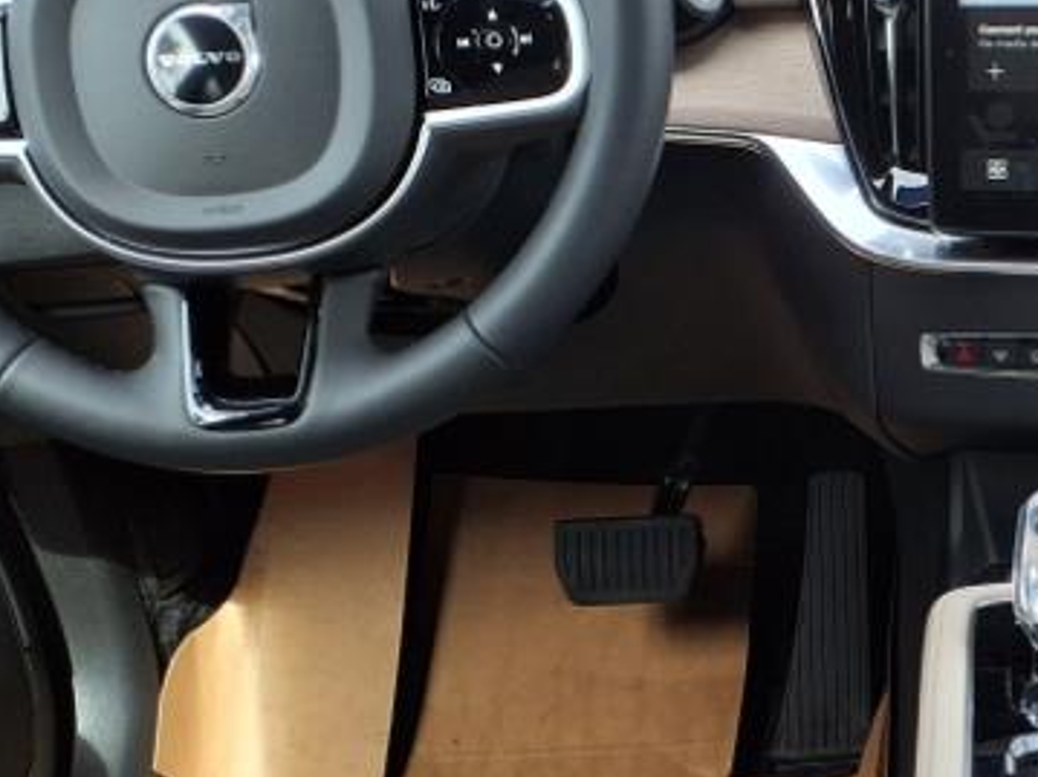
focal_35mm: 77
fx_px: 2308
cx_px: 1174
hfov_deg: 23.6
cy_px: 508
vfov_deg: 19.1
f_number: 1.9
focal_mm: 3.58
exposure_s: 1/270
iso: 40
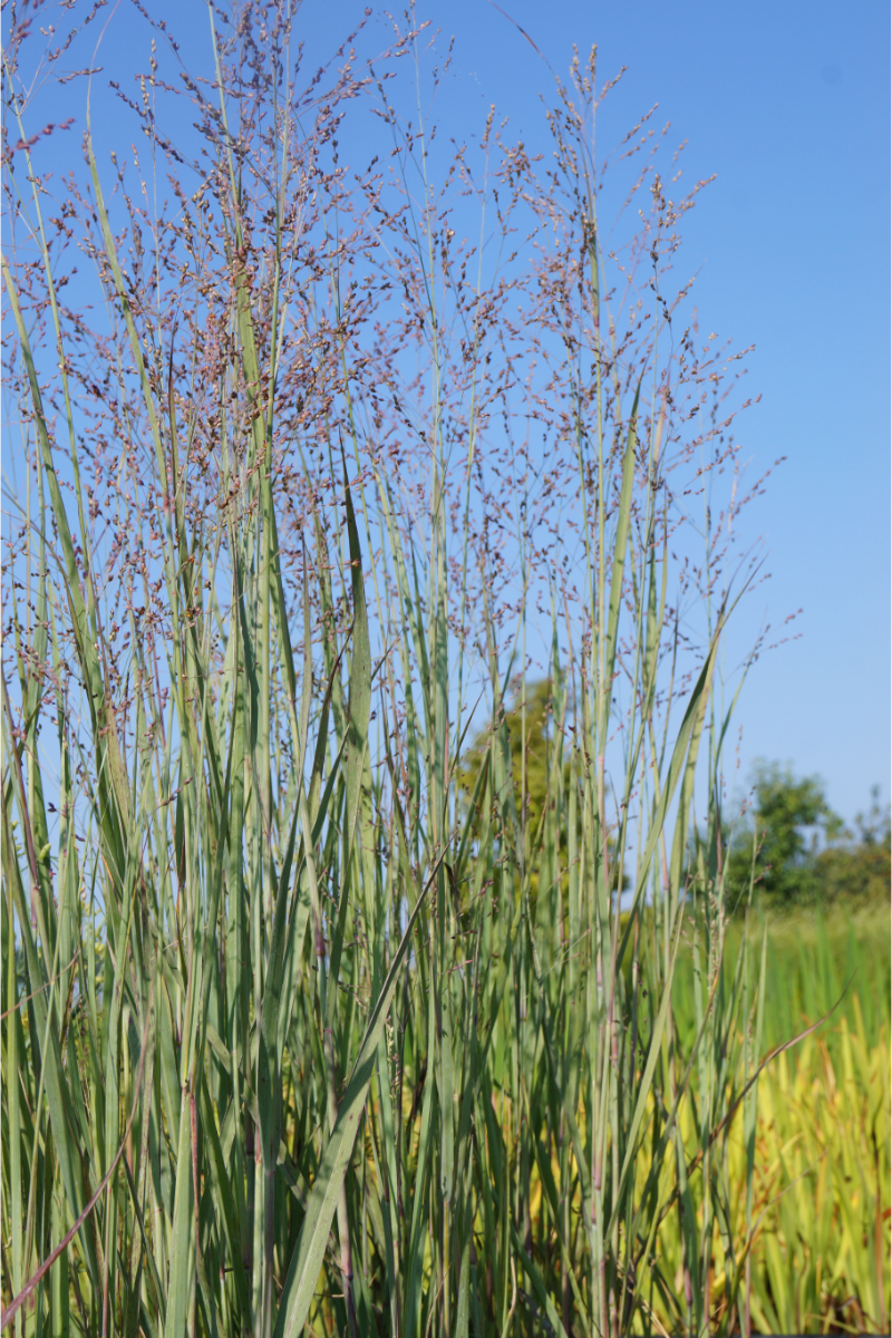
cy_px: 669
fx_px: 1951
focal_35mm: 52
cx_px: 446
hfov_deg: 25.8
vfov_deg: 37.9
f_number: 11
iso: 100
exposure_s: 1/160
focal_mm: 35
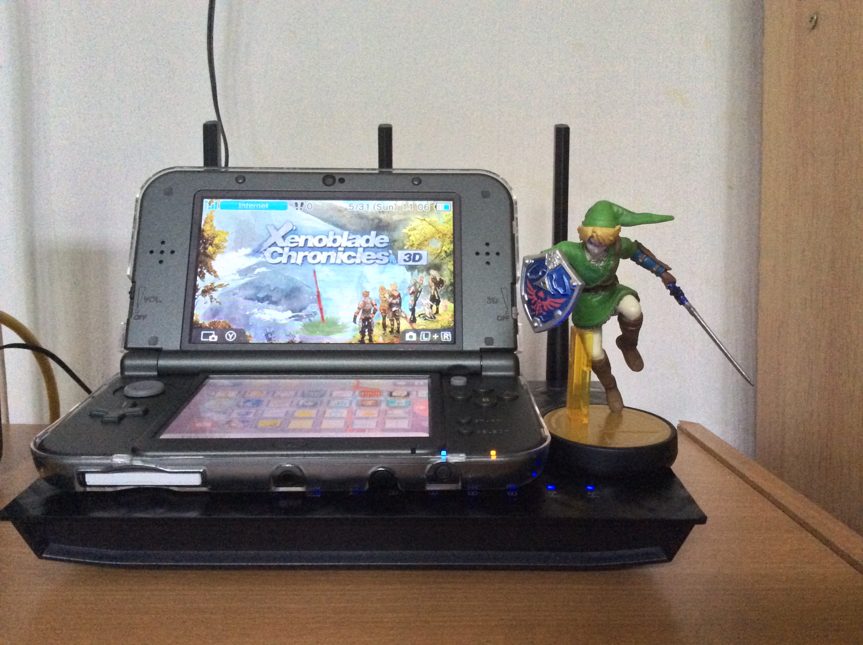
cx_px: 432
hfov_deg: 56.9
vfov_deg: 44.1
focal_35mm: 32
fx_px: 797
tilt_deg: -5.9
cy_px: 322
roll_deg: -1.2
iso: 500
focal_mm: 3.3
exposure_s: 1/15
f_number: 2.4
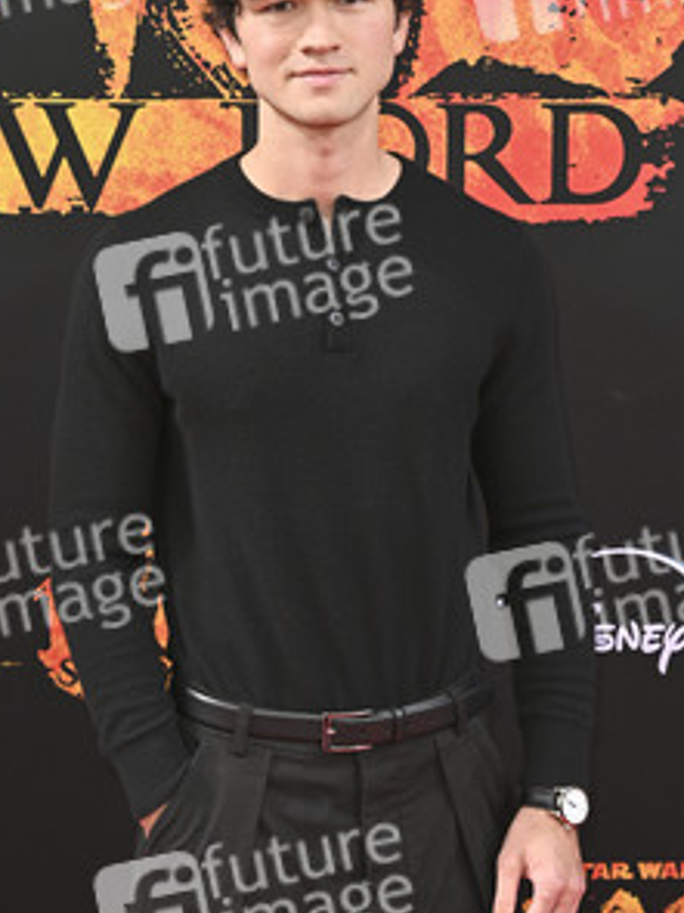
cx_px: 344
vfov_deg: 20.7
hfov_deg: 15.6
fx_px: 2505
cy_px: 433
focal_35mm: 95
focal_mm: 73
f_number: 6.3
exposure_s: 1/320
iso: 640
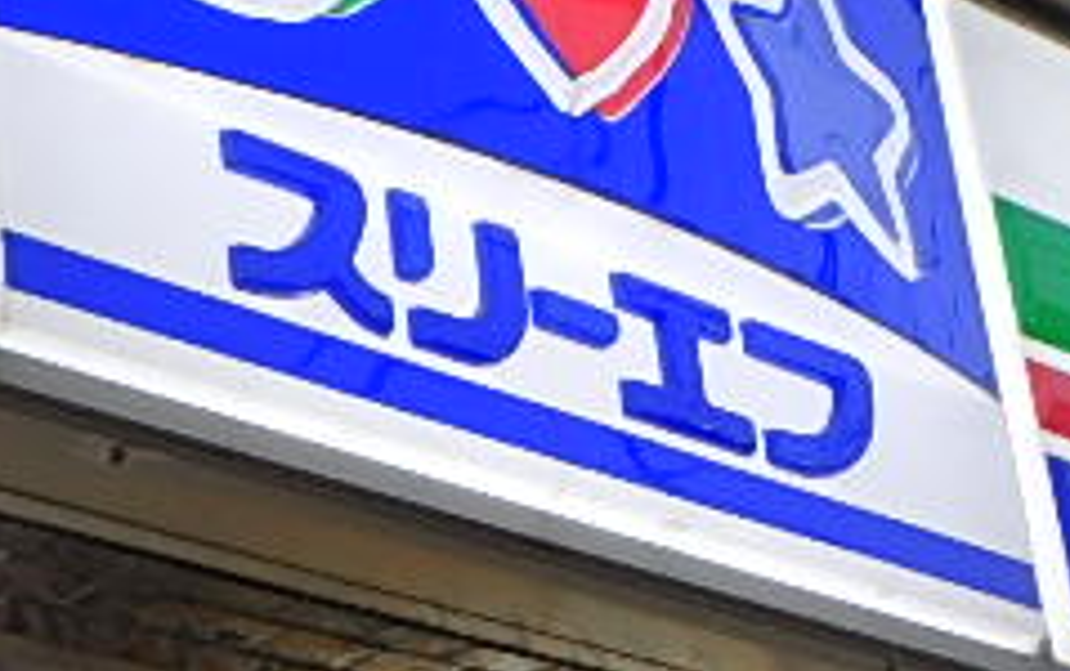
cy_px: 103
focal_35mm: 119
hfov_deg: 17.5
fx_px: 3474
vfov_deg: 11.0
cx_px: 416
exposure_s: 1/40
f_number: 5.2
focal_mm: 7.5
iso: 320
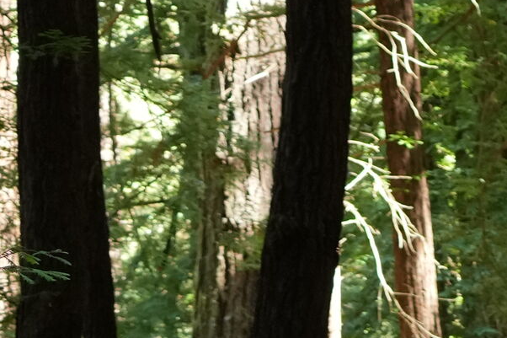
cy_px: 840
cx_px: 1388
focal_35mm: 359
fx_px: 5054
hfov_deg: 5.5
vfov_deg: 3.8
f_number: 4.5
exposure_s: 1/80
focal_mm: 50
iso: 1250
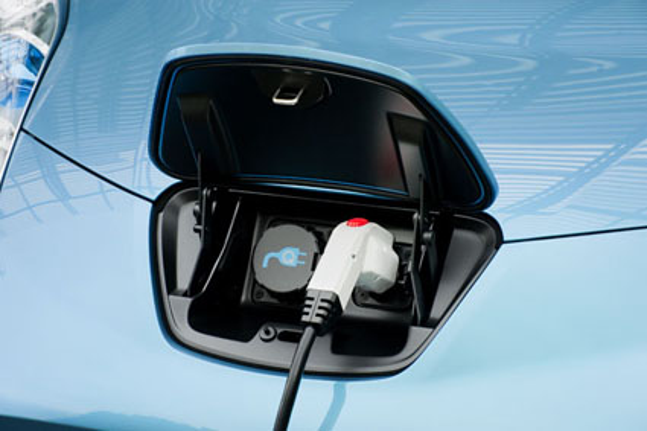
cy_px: 216
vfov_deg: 10.2
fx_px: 2425
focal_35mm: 135
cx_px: 324
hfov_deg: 15.2
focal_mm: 135
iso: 400
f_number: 16
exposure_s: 1/100
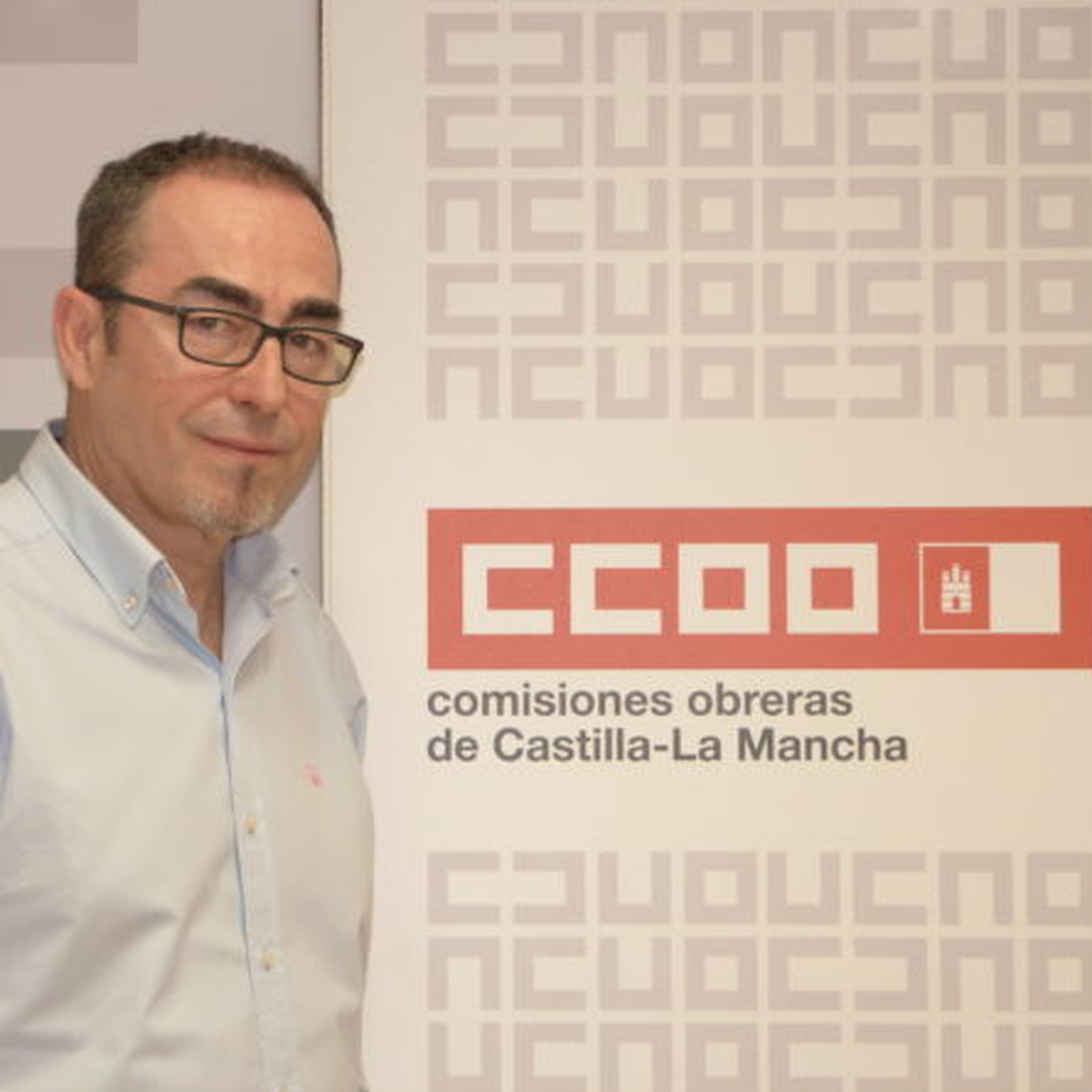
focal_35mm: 105
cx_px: 403
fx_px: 3747
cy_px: 541
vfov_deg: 16.6
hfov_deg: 16.6
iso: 100
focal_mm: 15.8
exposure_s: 1/60
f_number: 3.4
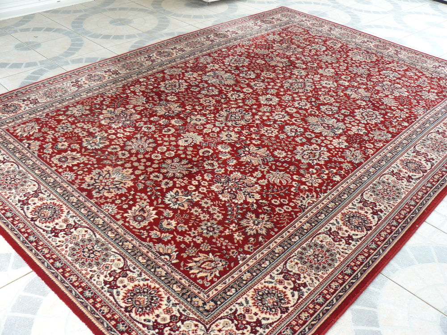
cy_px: 168
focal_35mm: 36
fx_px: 465
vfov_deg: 39.7
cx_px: 224
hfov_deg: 51.4
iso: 100
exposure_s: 1/80
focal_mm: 6
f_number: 2.8
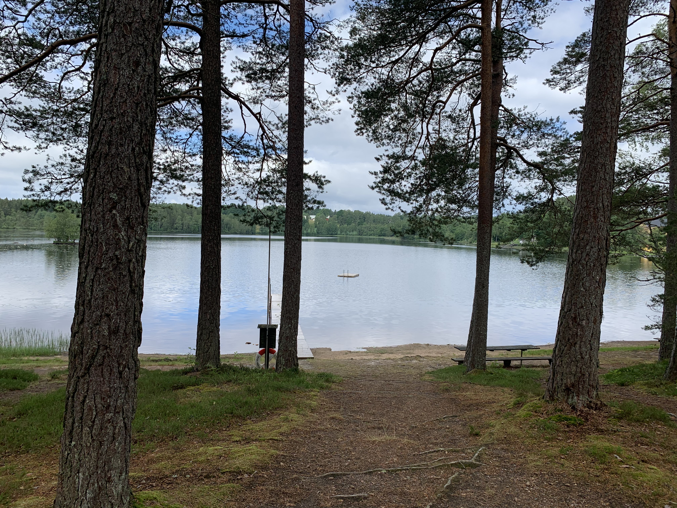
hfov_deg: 67.3
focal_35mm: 26
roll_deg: -1.6
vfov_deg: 53.1
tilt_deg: -2.2
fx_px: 508
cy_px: 254
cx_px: 338
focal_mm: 4.25
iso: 25
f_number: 1.8
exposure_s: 1/1282
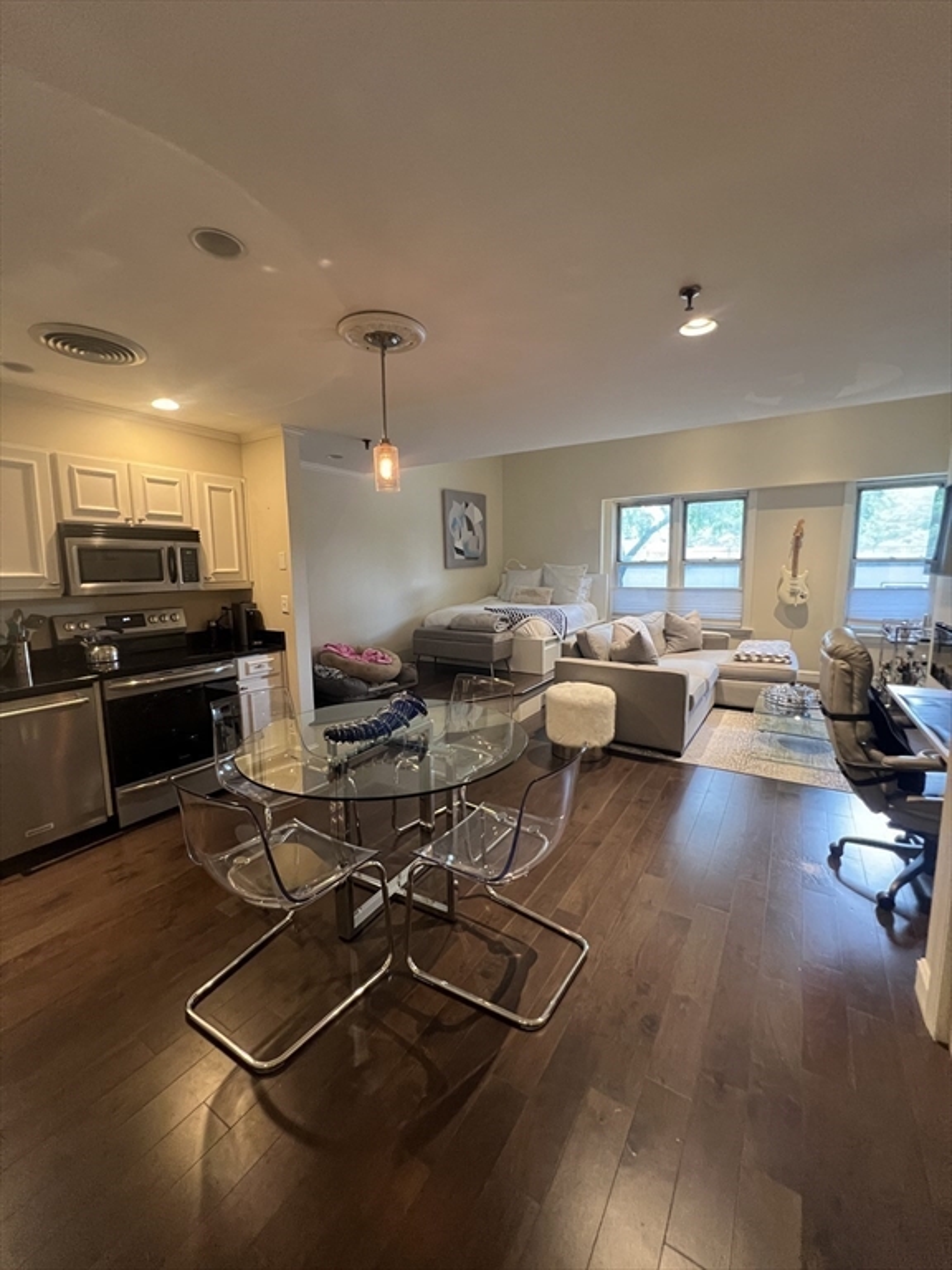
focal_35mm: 13
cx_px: 476
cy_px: 635
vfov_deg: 106.2
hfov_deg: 89.9
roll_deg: +0.4
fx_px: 477
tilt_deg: -7.8
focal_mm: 1.57
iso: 500
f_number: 1.8
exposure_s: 1/60
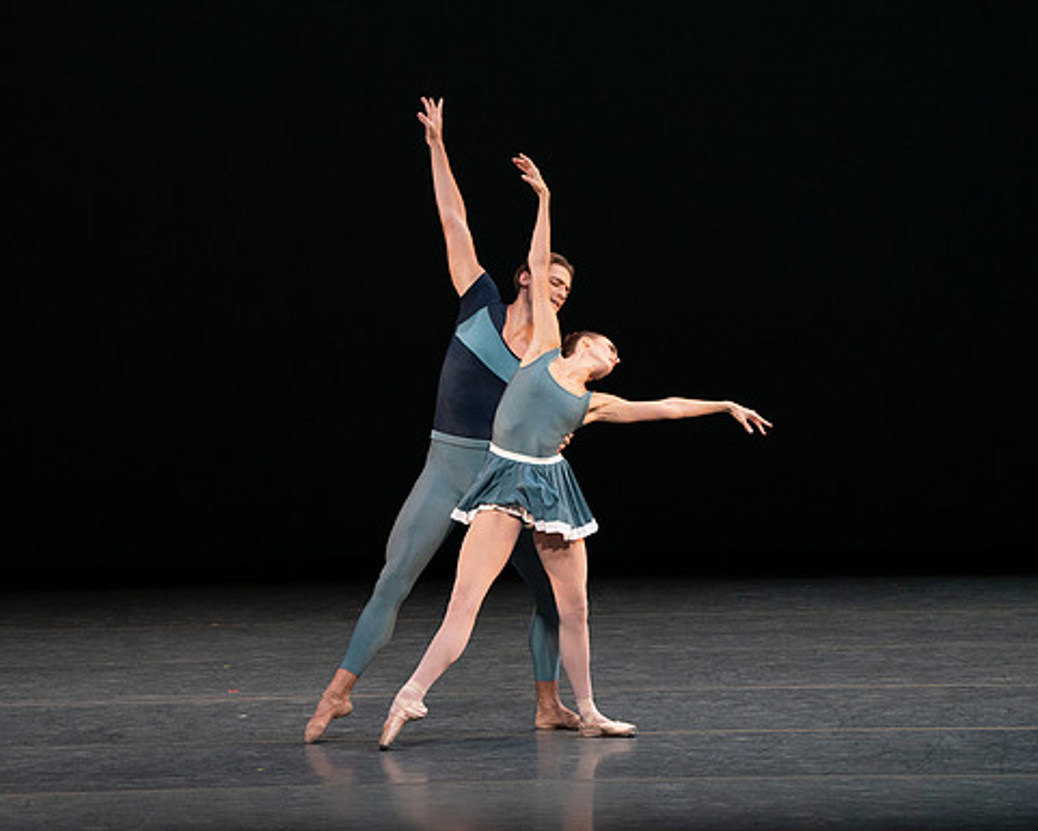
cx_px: 436
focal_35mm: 333
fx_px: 10232
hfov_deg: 5.8
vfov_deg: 4.6
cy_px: 416
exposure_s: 1/400
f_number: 8
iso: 5000
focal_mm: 294
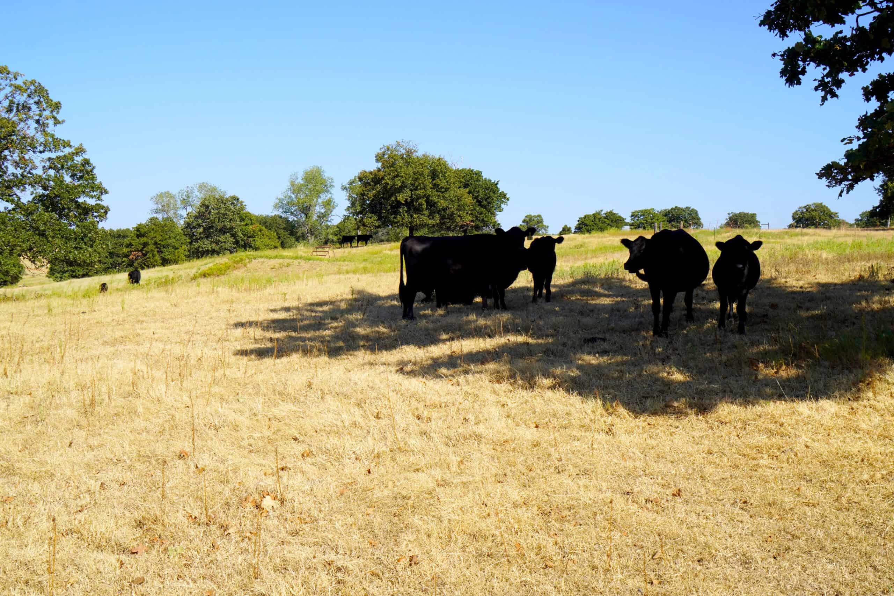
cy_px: 298
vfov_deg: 31.9
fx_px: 1043
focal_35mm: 42
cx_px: 447
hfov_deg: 46.4
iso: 100
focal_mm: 28
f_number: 10
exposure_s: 1/160
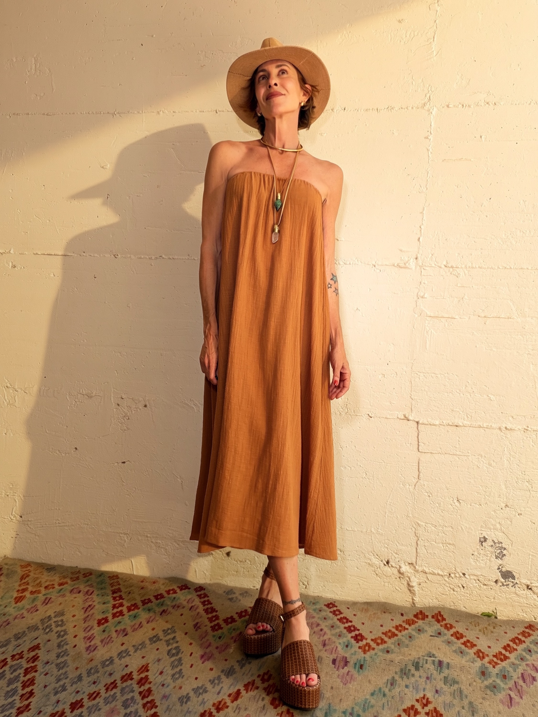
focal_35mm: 30
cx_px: 269
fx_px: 622
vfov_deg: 60.0
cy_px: 358
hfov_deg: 46.8
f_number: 1.9
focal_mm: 2.71
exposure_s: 1/196
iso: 25
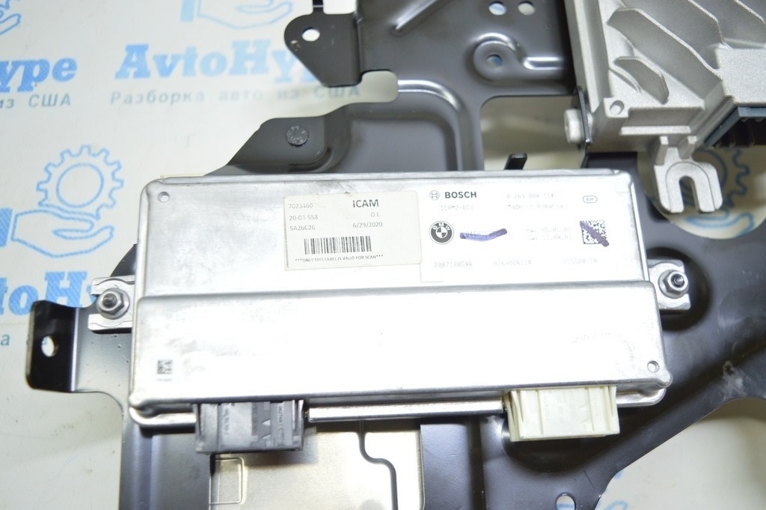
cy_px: 255
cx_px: 383
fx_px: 733
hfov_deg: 55.1
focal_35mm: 34
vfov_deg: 38.3
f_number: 3.8
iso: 400
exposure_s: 1/40
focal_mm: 23
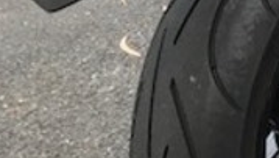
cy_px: -47
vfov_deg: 8.8
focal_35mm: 136
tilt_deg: -21.9
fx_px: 1007
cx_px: 589
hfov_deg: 13.2
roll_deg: -4.4
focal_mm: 3.99
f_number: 1.8
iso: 20
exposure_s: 1/33
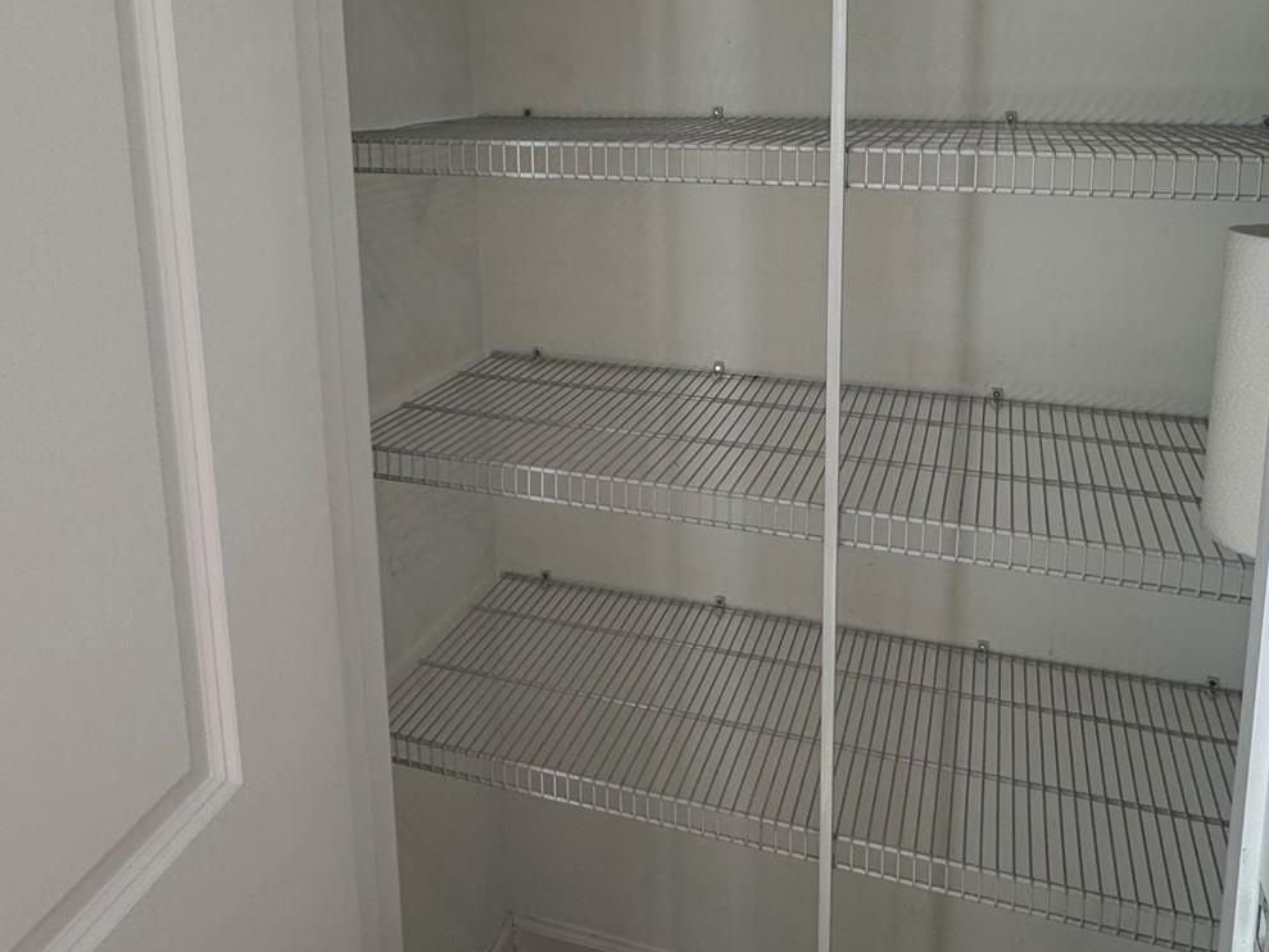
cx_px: 645
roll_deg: +1.5
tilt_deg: -8.1
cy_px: 237
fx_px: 1063
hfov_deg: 61.6
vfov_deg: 46.5
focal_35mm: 29
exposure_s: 1/120
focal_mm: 2.22
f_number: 2.2
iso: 50
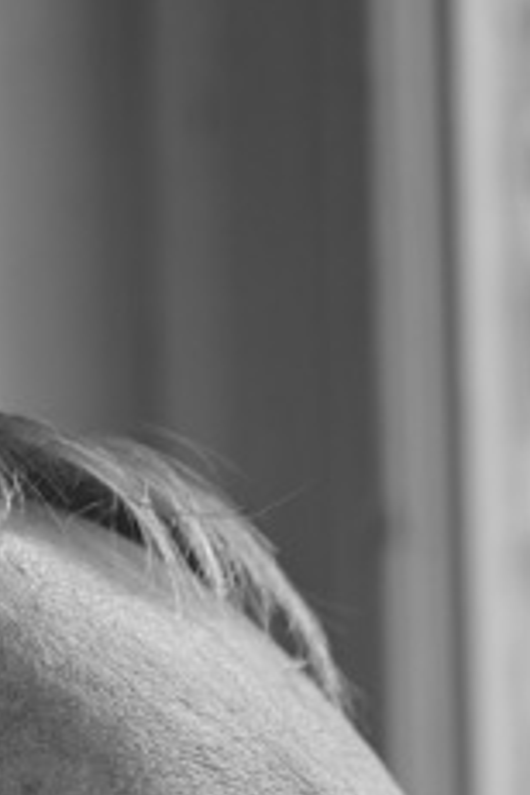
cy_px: 1910
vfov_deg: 7.0
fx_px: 6117
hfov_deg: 4.9
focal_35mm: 277
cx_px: 888
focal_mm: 50
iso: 100
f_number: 3.2
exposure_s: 1/60
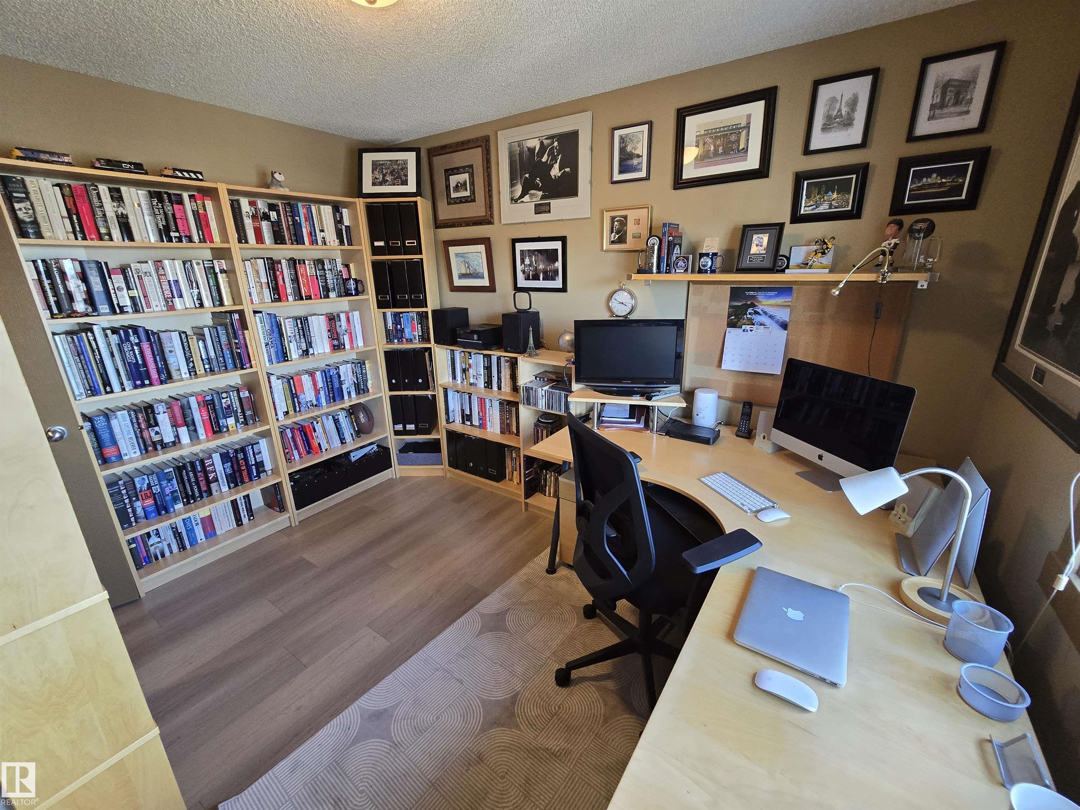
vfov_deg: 89.9
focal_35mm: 13
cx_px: 540
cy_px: 405
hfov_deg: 106.2
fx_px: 406
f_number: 2.2
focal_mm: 2.2
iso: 320
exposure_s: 1/60
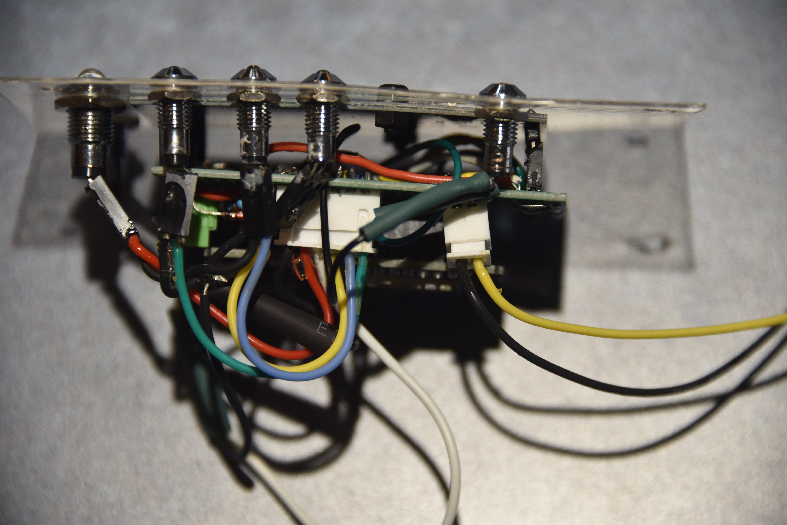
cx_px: 394
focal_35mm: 300
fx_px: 6561
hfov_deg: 6.9
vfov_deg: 4.6
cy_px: 262
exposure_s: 1/125
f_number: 5.6
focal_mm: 300
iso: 800
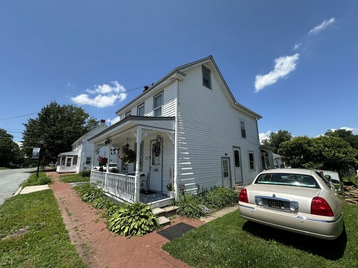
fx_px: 145
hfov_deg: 102.1
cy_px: 134
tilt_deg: +12.5
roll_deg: +1.4
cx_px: 179
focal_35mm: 14
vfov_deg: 85.7
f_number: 2.2
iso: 40
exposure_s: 1/1984
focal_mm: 2.22
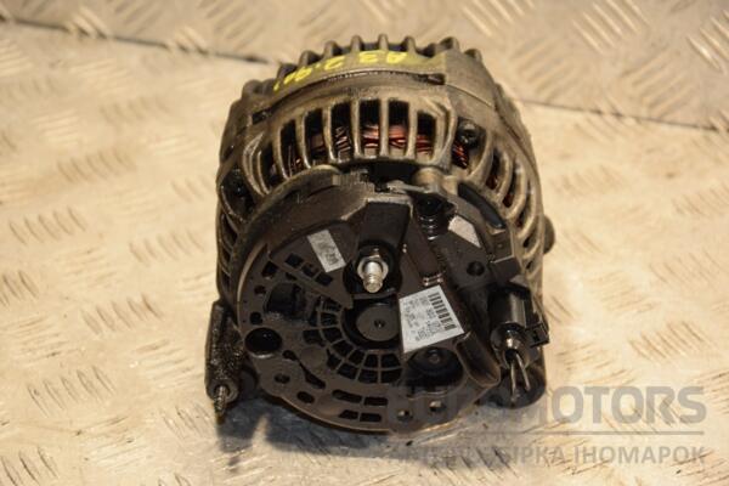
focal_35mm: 112
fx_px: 2278
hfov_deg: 18.2
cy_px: 243
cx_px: 364
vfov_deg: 12.2
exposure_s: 1/100
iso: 800
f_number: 5.3
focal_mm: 75
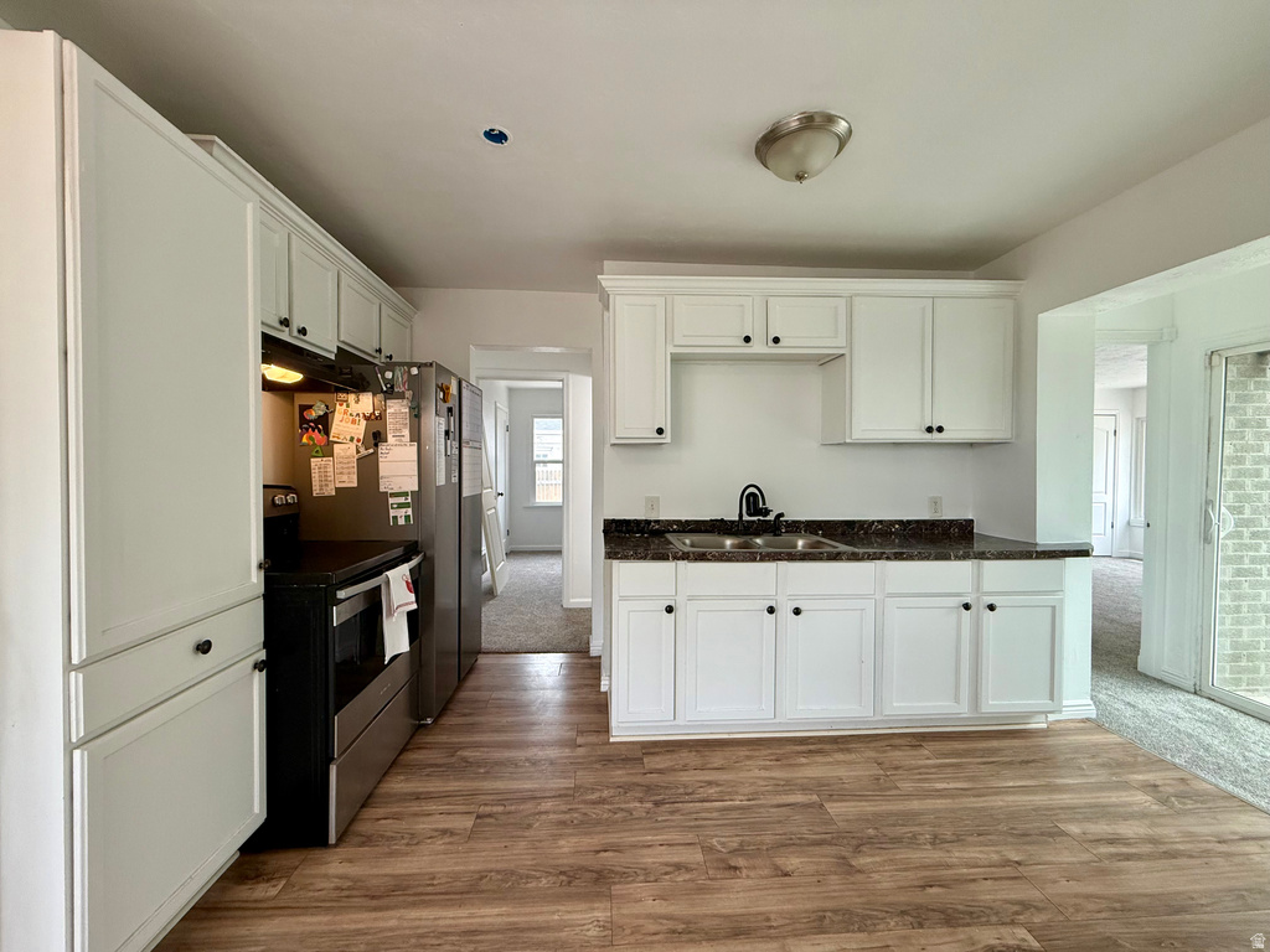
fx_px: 514
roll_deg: -0.1
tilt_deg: -0.4
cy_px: 476
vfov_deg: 85.7
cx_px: 635
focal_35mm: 14
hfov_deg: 102.1
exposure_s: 1/120
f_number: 2.2
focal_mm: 2.22
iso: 200
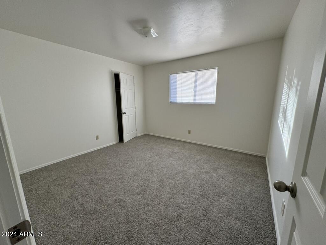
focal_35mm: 14
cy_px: 122
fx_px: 132
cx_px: 163
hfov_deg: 102.1
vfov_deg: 85.7
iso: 100
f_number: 2.2
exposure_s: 1/99
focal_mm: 2.22
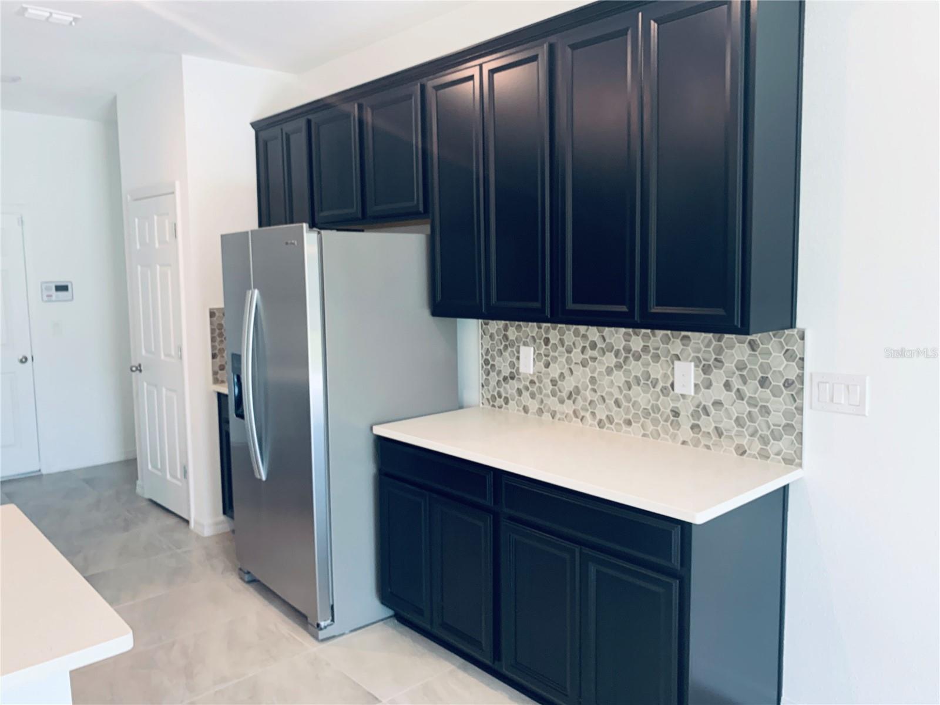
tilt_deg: -3.7
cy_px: 352
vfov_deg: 53.1
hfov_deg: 67.3
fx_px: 706
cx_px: 470
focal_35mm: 26
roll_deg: +1.3
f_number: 1.8
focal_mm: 4.25
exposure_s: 1/60
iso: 80
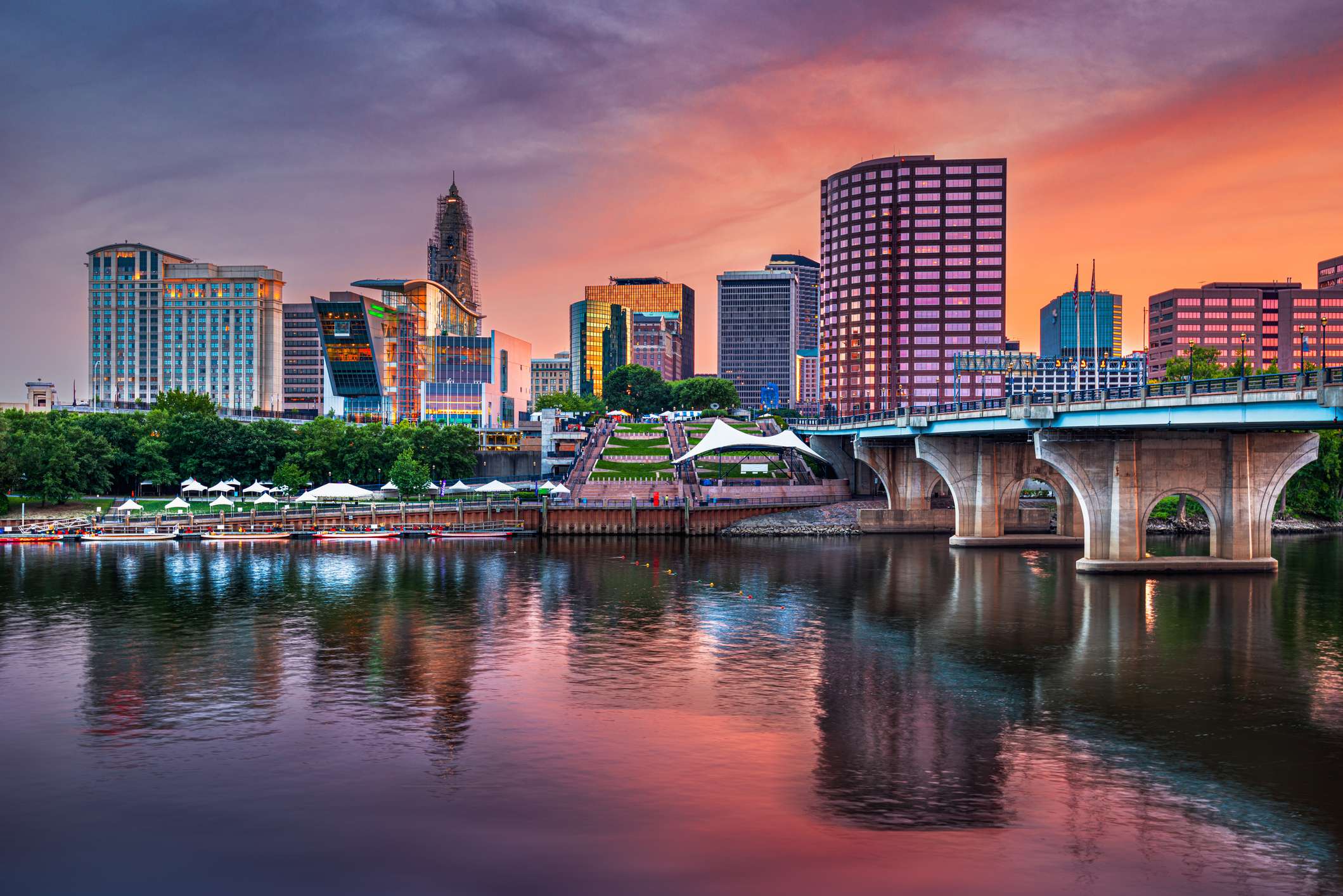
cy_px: 448
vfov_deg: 41.1
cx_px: 672
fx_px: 1194
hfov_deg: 58.7
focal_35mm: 32
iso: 100
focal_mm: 32
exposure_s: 1.6
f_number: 8
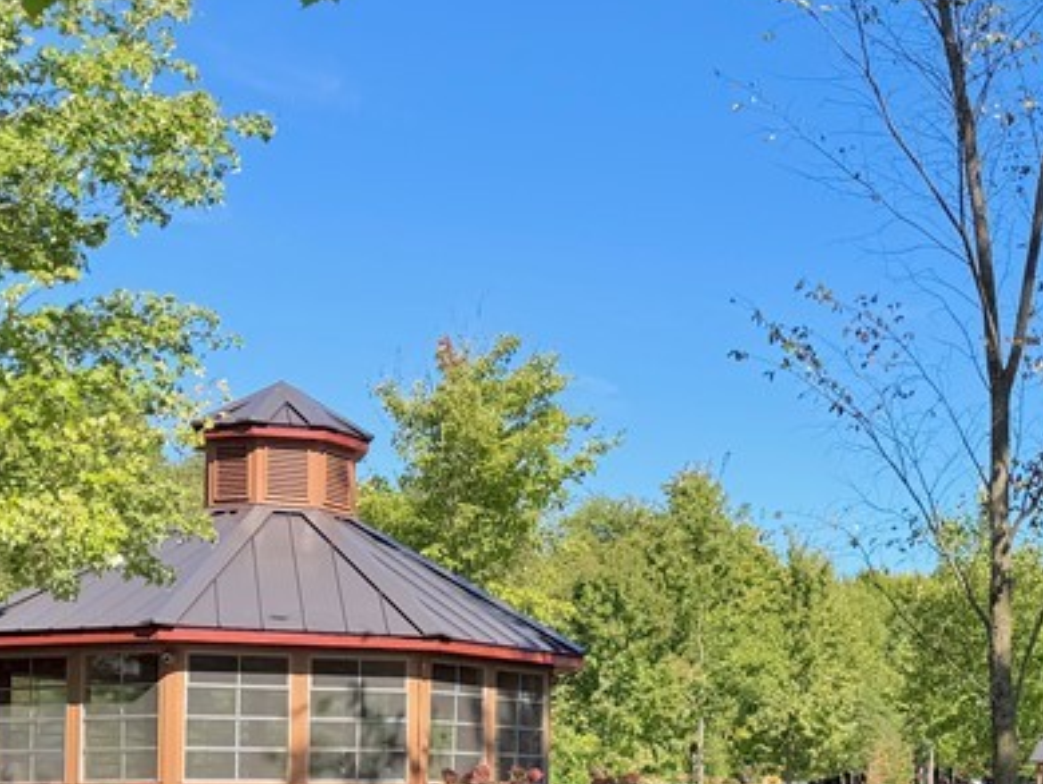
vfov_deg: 22.7
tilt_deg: +1.6
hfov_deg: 27.0
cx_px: 1260
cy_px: 717
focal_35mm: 63
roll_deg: +0.9
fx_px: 1899
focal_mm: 6.76
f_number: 1.78
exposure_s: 1/2370
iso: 80
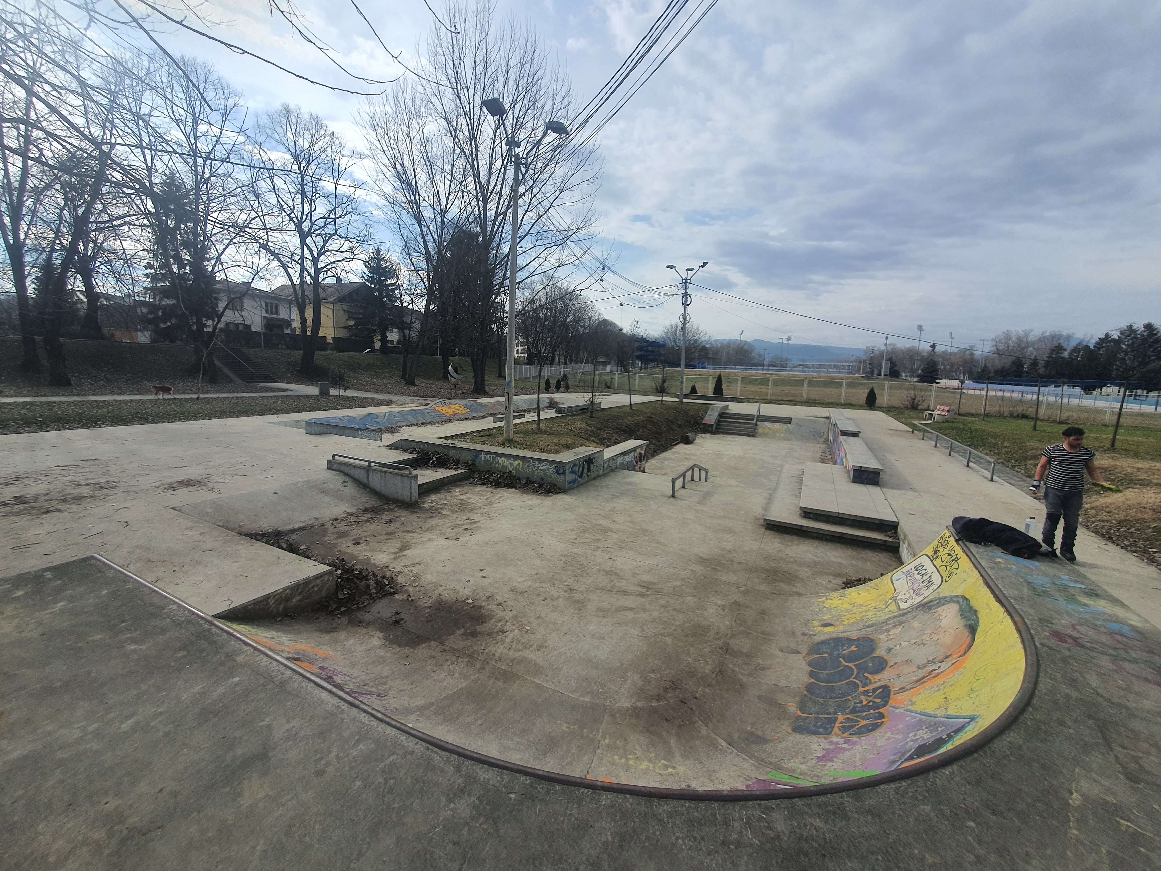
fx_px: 436
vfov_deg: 89.9
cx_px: 580
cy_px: 436
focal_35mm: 13
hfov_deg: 106.2
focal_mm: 1.8
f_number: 2.2
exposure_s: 1/1216
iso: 50
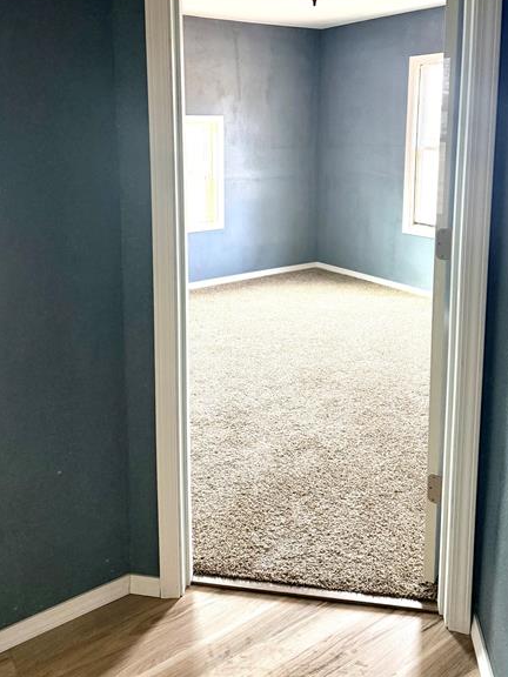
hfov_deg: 44.2
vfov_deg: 55.7
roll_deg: +0.3
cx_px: 261
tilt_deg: -6.8
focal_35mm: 32
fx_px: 626
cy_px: 227
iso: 320
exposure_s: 1/120
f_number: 1.78
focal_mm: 6.76
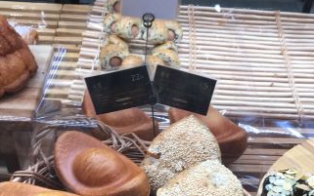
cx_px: 231
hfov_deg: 30.2
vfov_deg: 18.9
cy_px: 201
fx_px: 574
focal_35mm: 67
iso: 40
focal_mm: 4.15
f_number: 2.2
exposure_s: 1/100
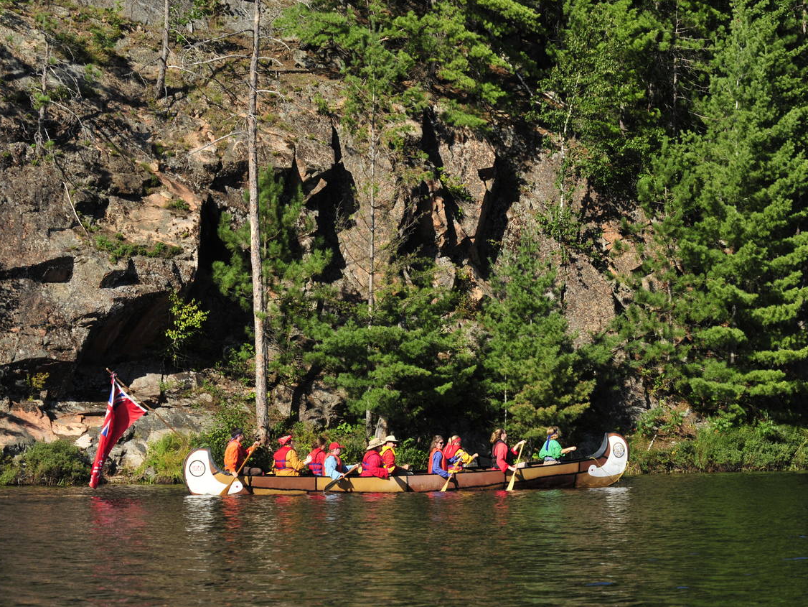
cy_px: 305
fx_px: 3058
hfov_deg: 15.0
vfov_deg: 11.3
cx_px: 383
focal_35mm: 131
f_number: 8
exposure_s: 1/1000
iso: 400
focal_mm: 80
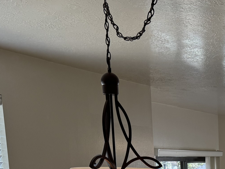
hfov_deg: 25.6
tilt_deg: -10.1
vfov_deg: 19.6
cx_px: 270
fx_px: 442
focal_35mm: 68
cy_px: 230
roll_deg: +0.2
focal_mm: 6.76
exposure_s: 1/154
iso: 100
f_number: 1.78
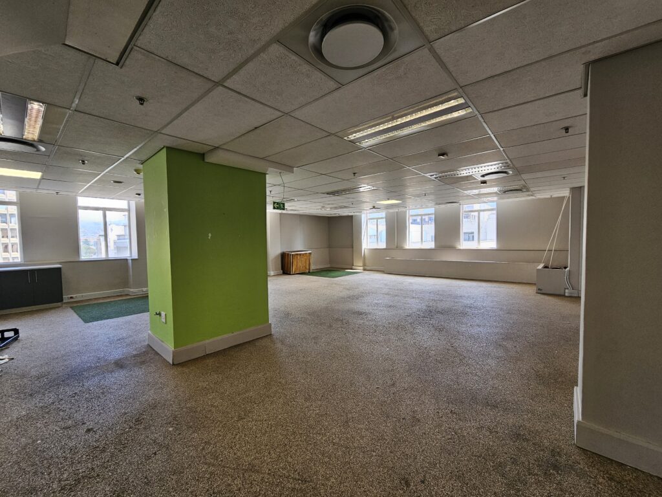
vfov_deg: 89.9
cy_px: 248
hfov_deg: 106.2
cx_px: 331
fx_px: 249
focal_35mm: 13
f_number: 2.2
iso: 80
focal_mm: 2.2
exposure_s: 1/100
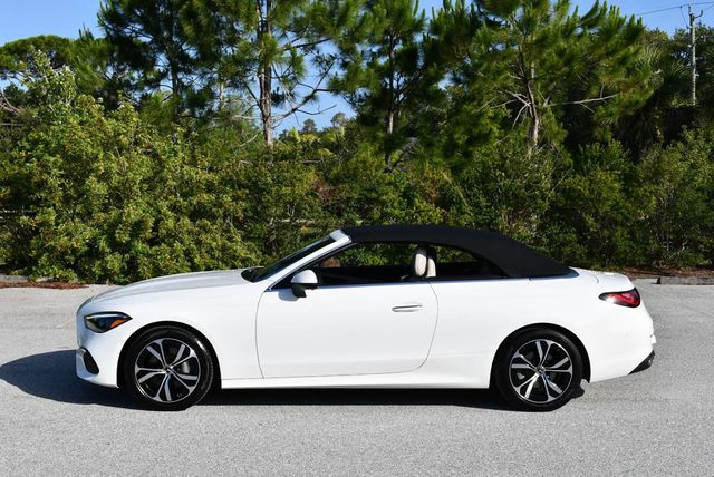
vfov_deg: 28.1
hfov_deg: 41.1
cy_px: 238
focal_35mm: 48
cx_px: 357
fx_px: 953
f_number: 9
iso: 100
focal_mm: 24
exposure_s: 1/320
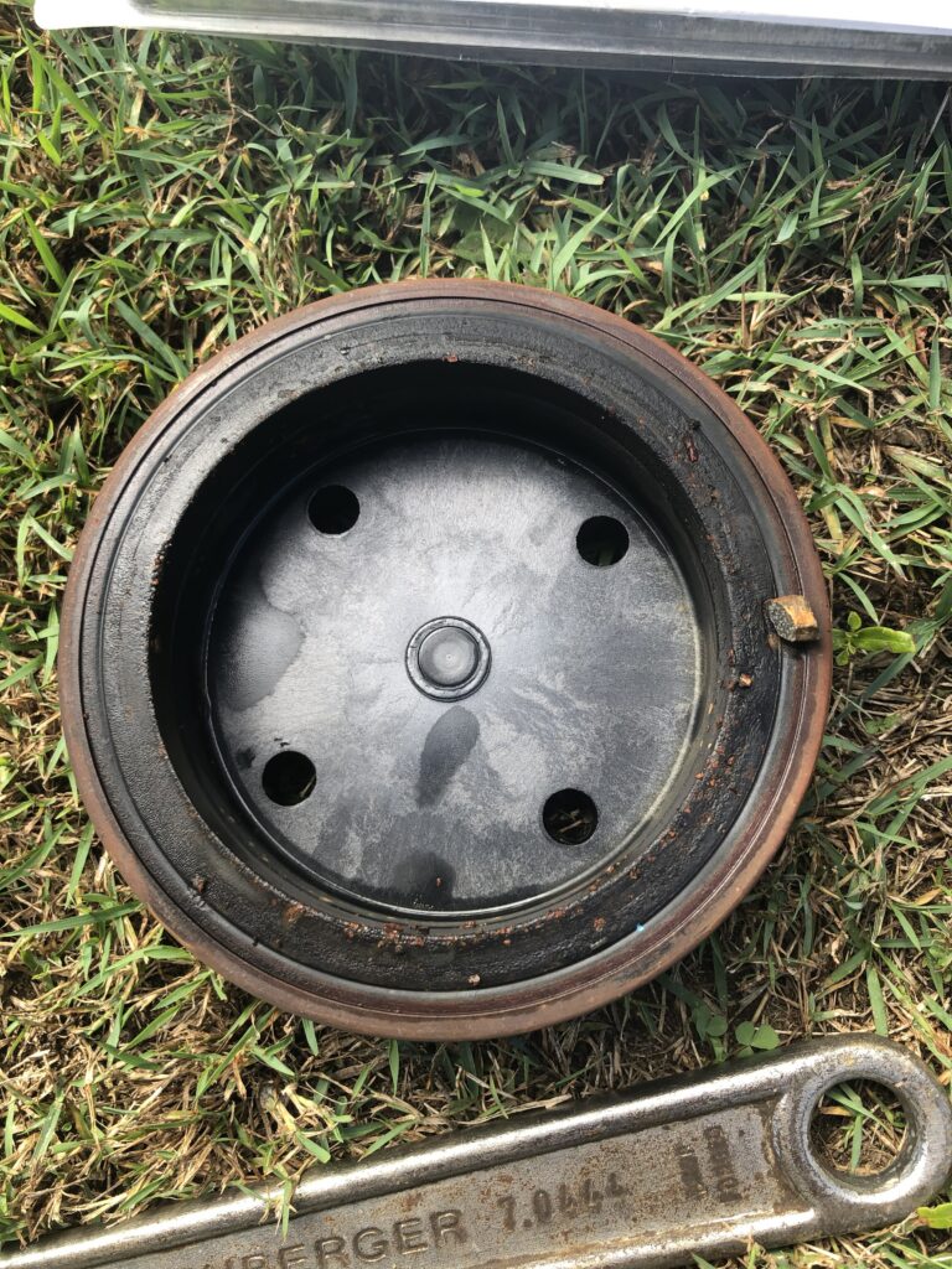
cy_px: 634
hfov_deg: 49.7
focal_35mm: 28
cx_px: 476
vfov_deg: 63.4
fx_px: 1027
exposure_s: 1/121
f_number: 1.8
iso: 20
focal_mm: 3.99
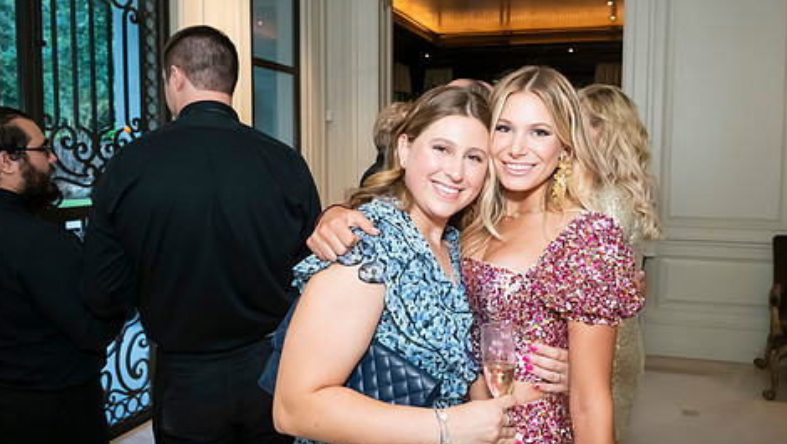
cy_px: 215
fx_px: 647
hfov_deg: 62.3
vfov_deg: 37.8
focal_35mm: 31
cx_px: 449
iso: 1600
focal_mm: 24
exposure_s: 1/60
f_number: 5.6
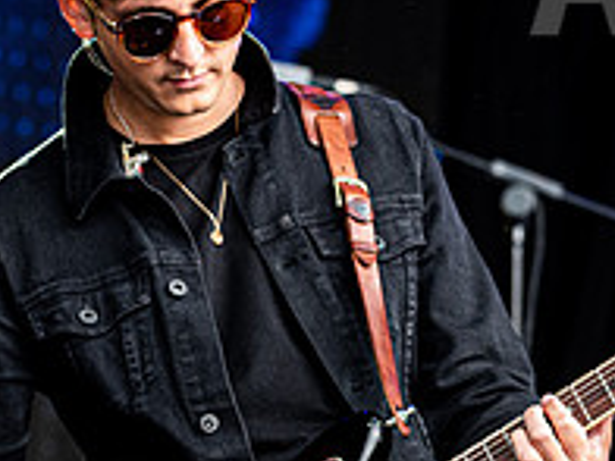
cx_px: 172
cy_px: 274
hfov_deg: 5.0
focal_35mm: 400
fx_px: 7107
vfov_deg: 3.7
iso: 900
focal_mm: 110
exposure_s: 1/500
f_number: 4.5
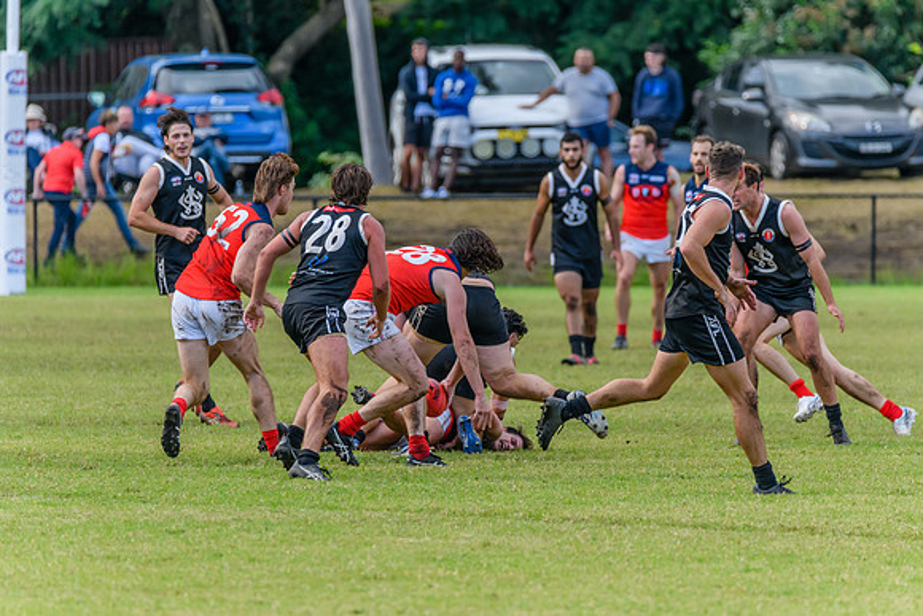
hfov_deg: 3.9
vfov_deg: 2.6
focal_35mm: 523
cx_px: 477
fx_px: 13423
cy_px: 319
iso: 1800
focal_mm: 450
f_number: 6
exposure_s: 1/2000
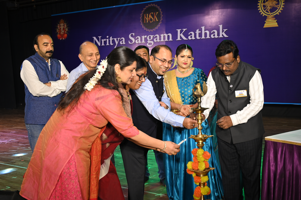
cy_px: 100
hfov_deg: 43.6
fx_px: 376
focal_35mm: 45
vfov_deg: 29.8
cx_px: 150
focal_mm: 45
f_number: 5.6
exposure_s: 1/125
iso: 1000
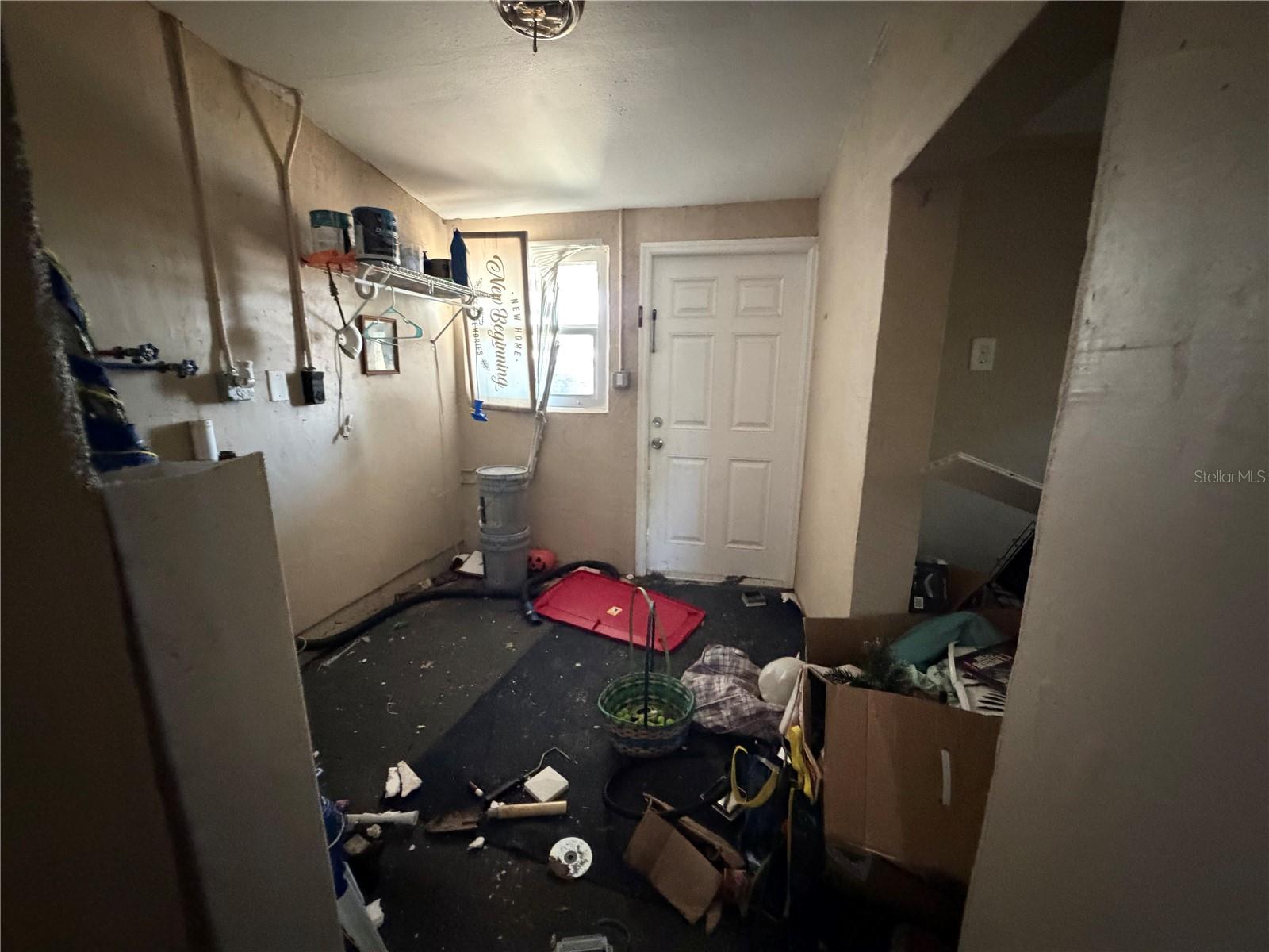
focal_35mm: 14
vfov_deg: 85.7
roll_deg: -1.0
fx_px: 513
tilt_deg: -8.9
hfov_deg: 102.1
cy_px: 476
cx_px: 634
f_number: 2.2
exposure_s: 1/42
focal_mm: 2.22
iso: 1250
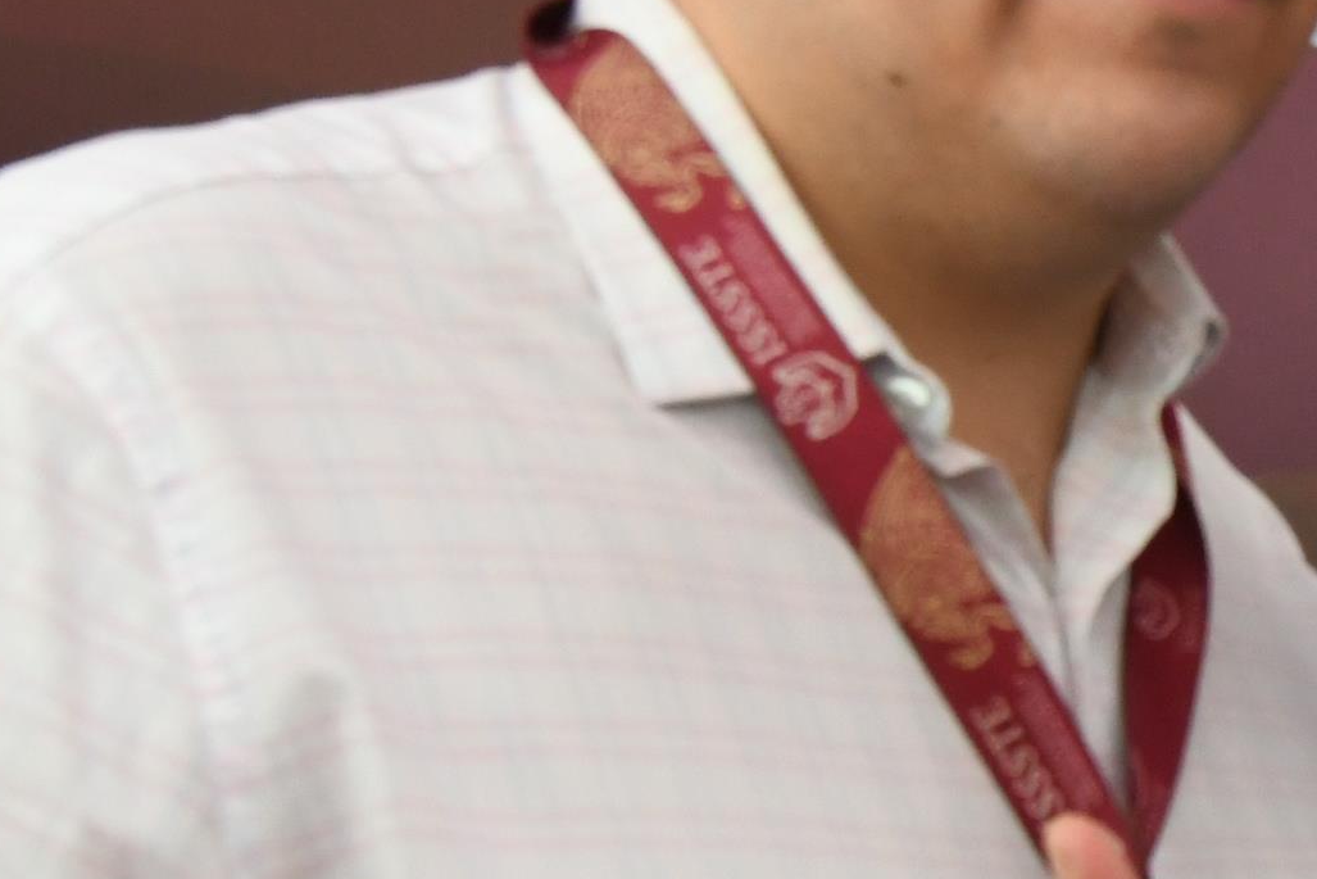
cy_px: 663
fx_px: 4463
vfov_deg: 11.2
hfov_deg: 15.9
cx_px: 1698
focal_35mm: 122
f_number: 9
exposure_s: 1/100
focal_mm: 20
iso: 1250
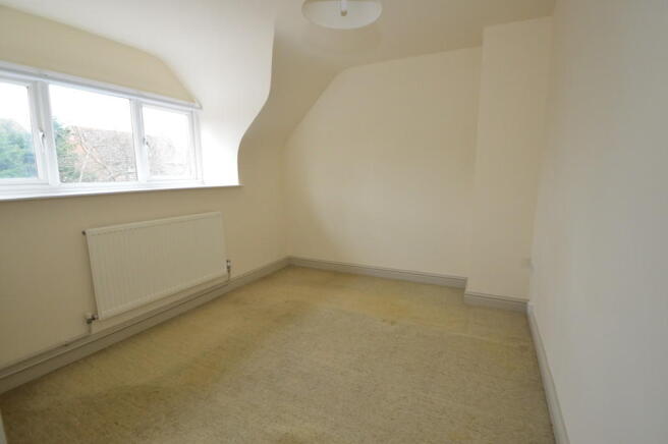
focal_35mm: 16
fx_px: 306
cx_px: 334
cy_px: 222
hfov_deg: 95.0
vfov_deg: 71.9
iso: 1250
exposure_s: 1/60
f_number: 3.5
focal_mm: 11
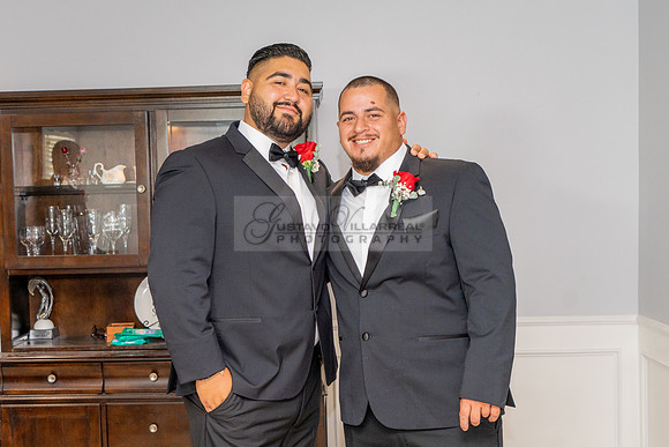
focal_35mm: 55
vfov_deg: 24.8
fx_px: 1015
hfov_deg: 36.4
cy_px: 270
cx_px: 287
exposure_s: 1/160
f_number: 4.5
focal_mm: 41
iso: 640
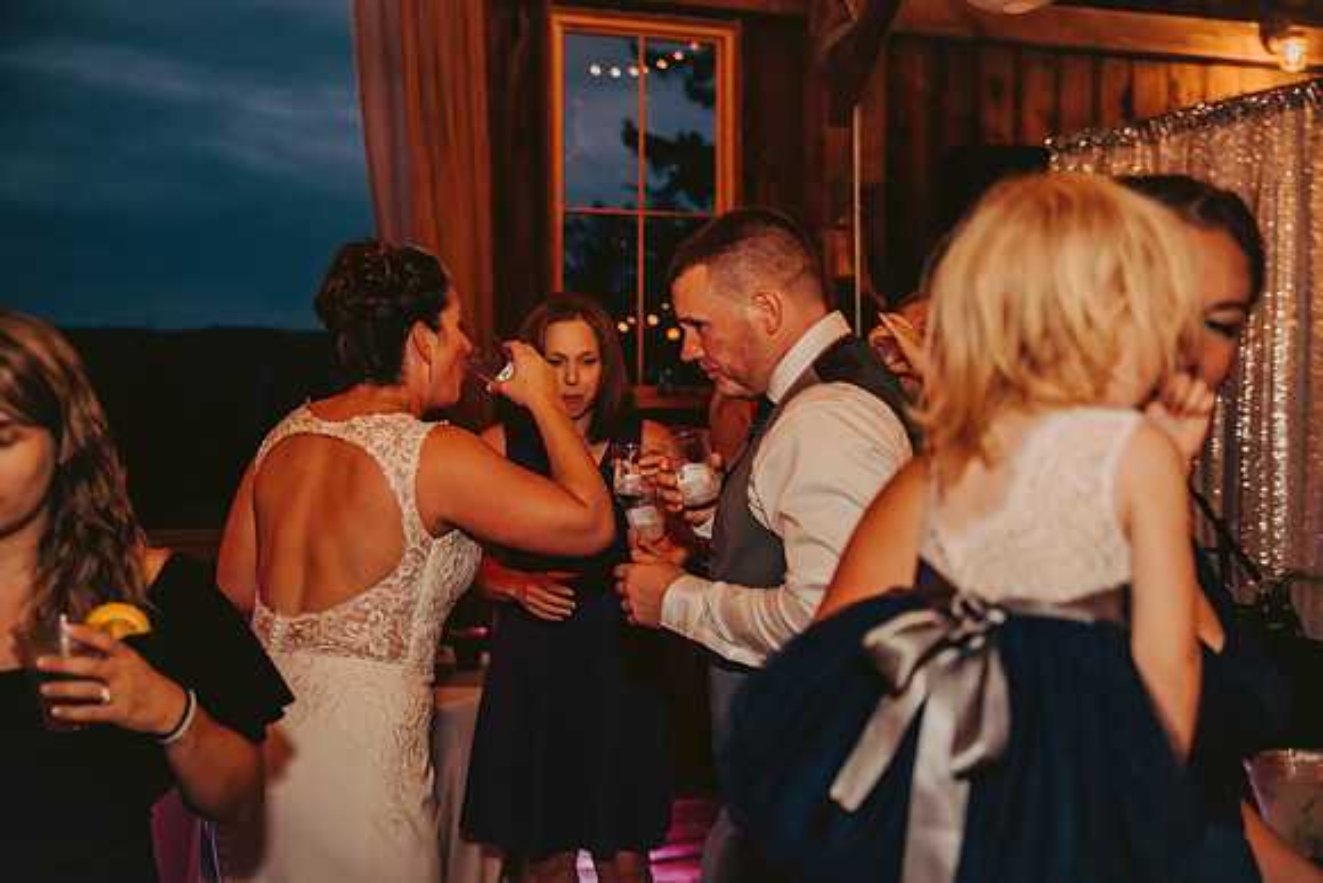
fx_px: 1617
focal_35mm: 44
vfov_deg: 30.5
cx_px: 662
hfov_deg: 44.5
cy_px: 442
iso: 1600
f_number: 2.8
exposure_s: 1/125
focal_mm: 44
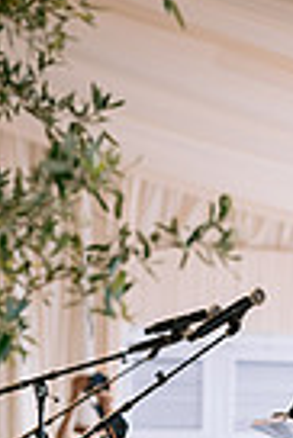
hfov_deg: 4.9
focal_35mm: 281
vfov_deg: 7.2
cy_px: 596
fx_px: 3422
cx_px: 480
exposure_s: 1/160
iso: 800
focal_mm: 85
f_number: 2.8
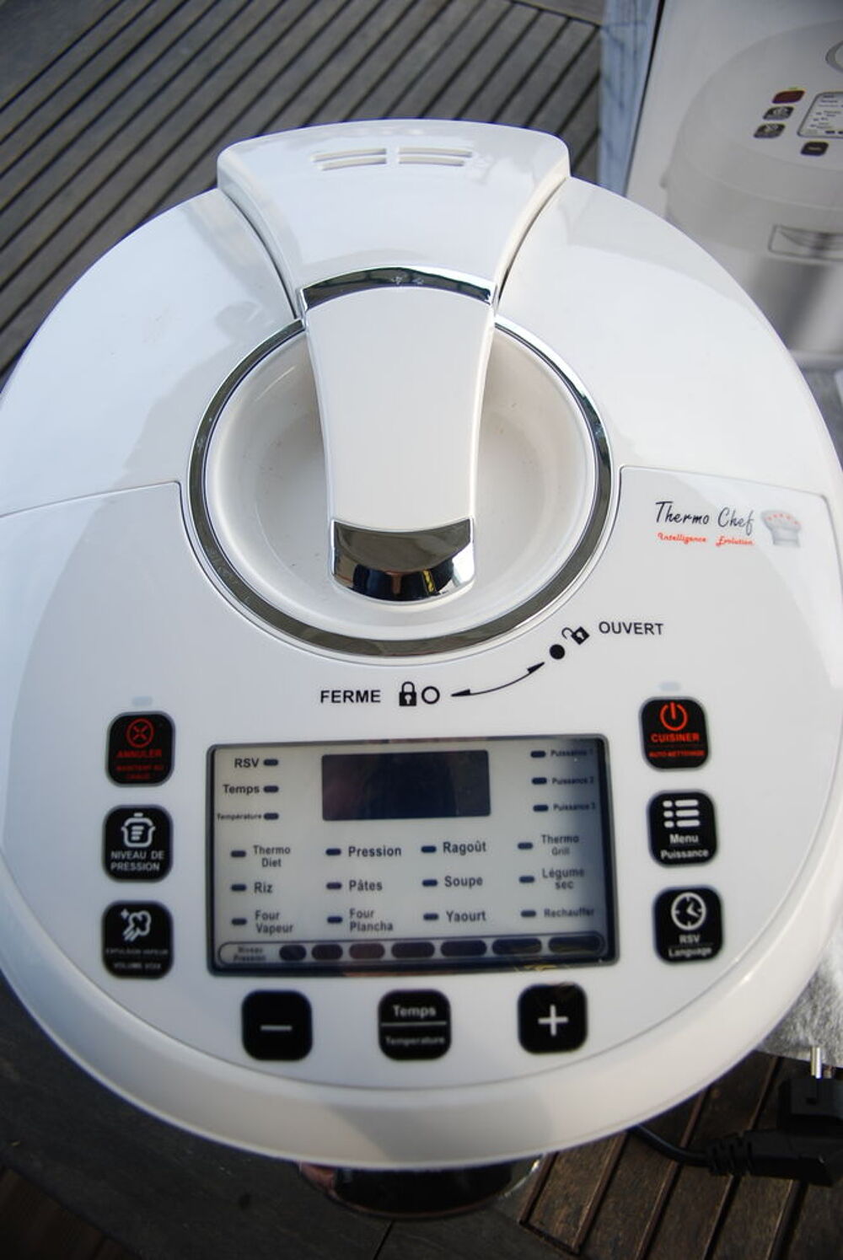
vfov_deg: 67.3
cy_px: 630
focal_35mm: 27
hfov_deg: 48.0
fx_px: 946
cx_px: 422
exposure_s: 1/100
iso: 200
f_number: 5
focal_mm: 18
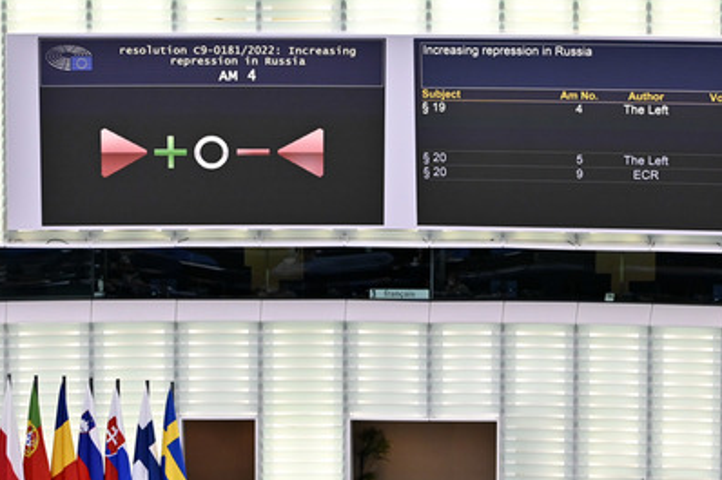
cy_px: 232
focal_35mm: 93
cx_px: 396
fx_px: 1864
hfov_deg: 21.9
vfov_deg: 14.7
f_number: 4
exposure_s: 1/400
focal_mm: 82
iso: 1600
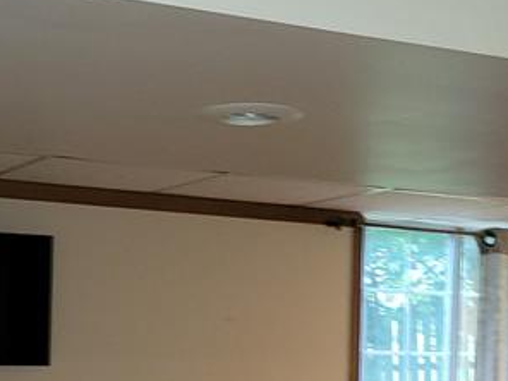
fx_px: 1321
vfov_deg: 15.4
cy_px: 527
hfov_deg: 21.8
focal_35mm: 90
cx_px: 257
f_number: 1.8
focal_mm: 5.4
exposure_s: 1/12
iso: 125
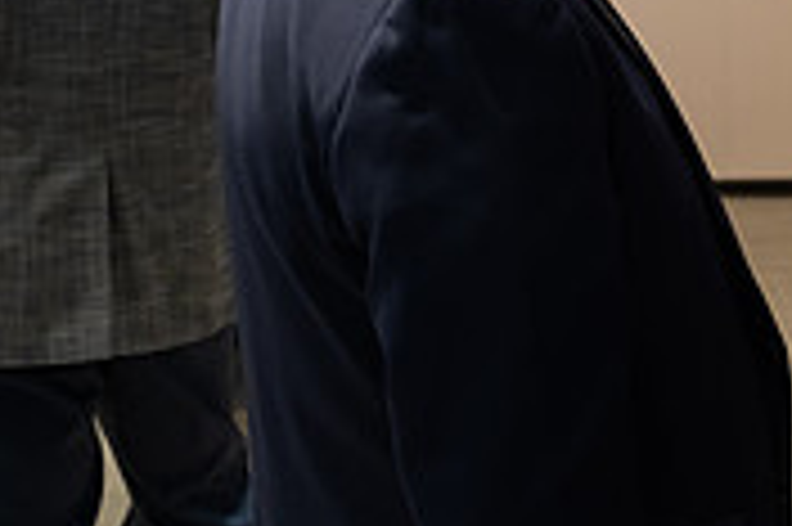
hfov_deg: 18.3
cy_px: 11
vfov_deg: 12.6
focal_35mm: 107
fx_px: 2352
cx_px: 904
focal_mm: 31
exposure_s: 1/200
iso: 800
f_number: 3.2
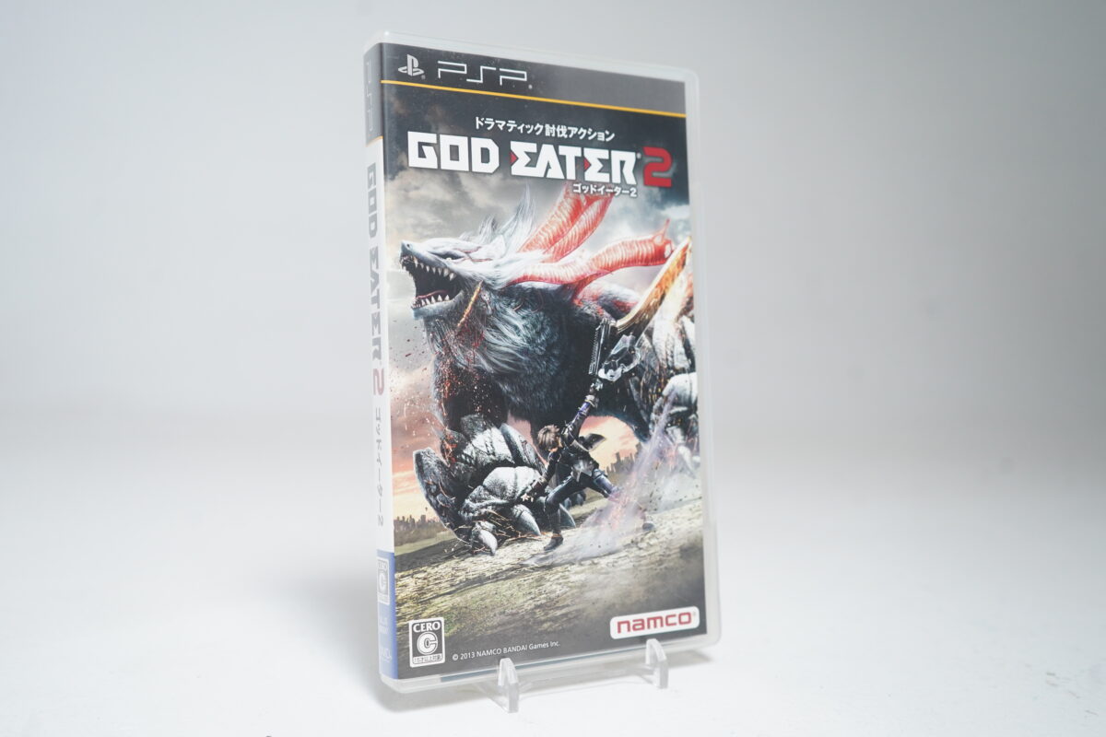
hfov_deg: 55.8
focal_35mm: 34
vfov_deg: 38.9
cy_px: 368
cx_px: 553
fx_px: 1044
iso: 1250
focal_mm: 34
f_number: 5
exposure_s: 1/40
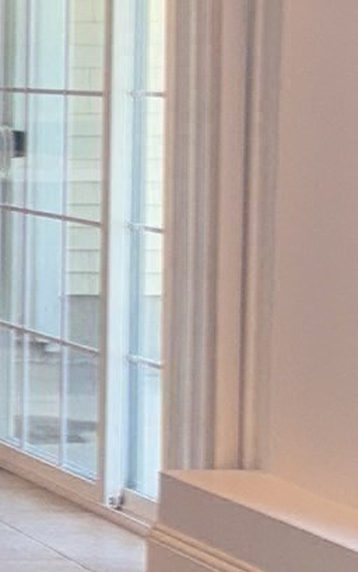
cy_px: 157
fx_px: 2152
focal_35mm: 138
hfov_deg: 7.2
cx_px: -1052
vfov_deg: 15.1
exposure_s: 1/20
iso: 64
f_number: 1.6
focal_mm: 5.96
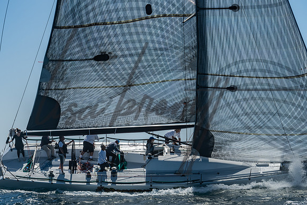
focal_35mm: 138
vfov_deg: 9.9
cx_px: 91
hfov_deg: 14.8
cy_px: 113
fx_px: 1181
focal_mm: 89
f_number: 6.3
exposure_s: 1/1250
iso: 160
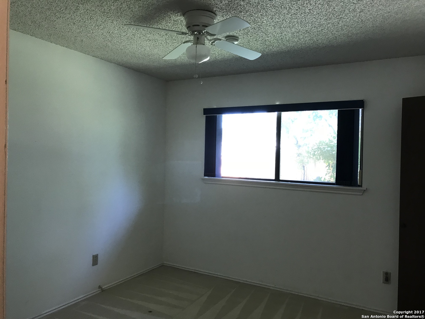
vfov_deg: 49.7
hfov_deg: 63.4
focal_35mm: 28
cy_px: 160
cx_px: 212
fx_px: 344
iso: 40
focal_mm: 3.99
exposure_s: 1/20
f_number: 1.8
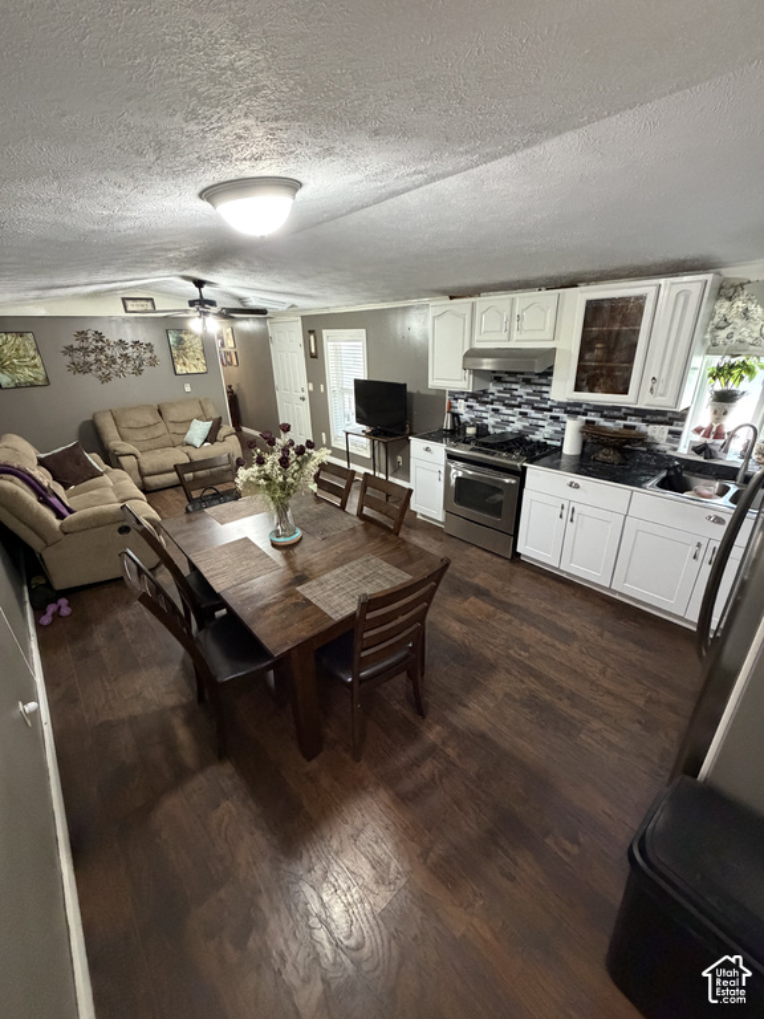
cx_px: 382
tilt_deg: -22.3
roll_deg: +1.9
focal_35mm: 14
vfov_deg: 102.1
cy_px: 510
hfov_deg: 85.7
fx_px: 412
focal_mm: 2.22
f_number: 2.2
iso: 1000
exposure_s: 1/60
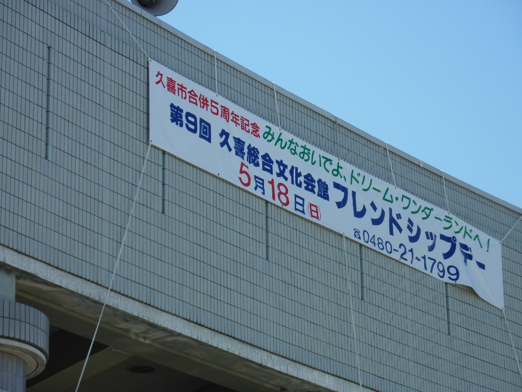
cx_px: 261
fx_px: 1930
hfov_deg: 15.4
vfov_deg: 11.6
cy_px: 196
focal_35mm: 128
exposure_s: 1/400
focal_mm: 21
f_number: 4.4
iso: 80
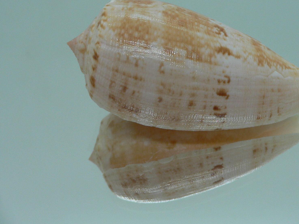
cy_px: 91
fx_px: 415
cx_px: 195
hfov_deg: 39.3
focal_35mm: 48
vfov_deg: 30.2
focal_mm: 4.6
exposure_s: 1/60
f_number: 2.8
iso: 80
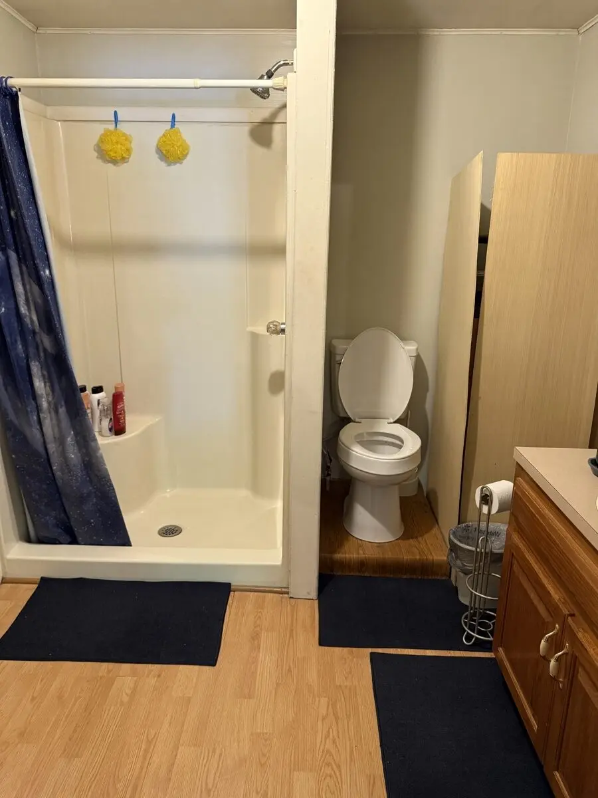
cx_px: 299
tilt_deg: -16.6
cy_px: 399
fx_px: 553
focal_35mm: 24
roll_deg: -1.0
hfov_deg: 56.8
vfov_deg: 71.6
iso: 400
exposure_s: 1/60
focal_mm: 6.76
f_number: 1.78
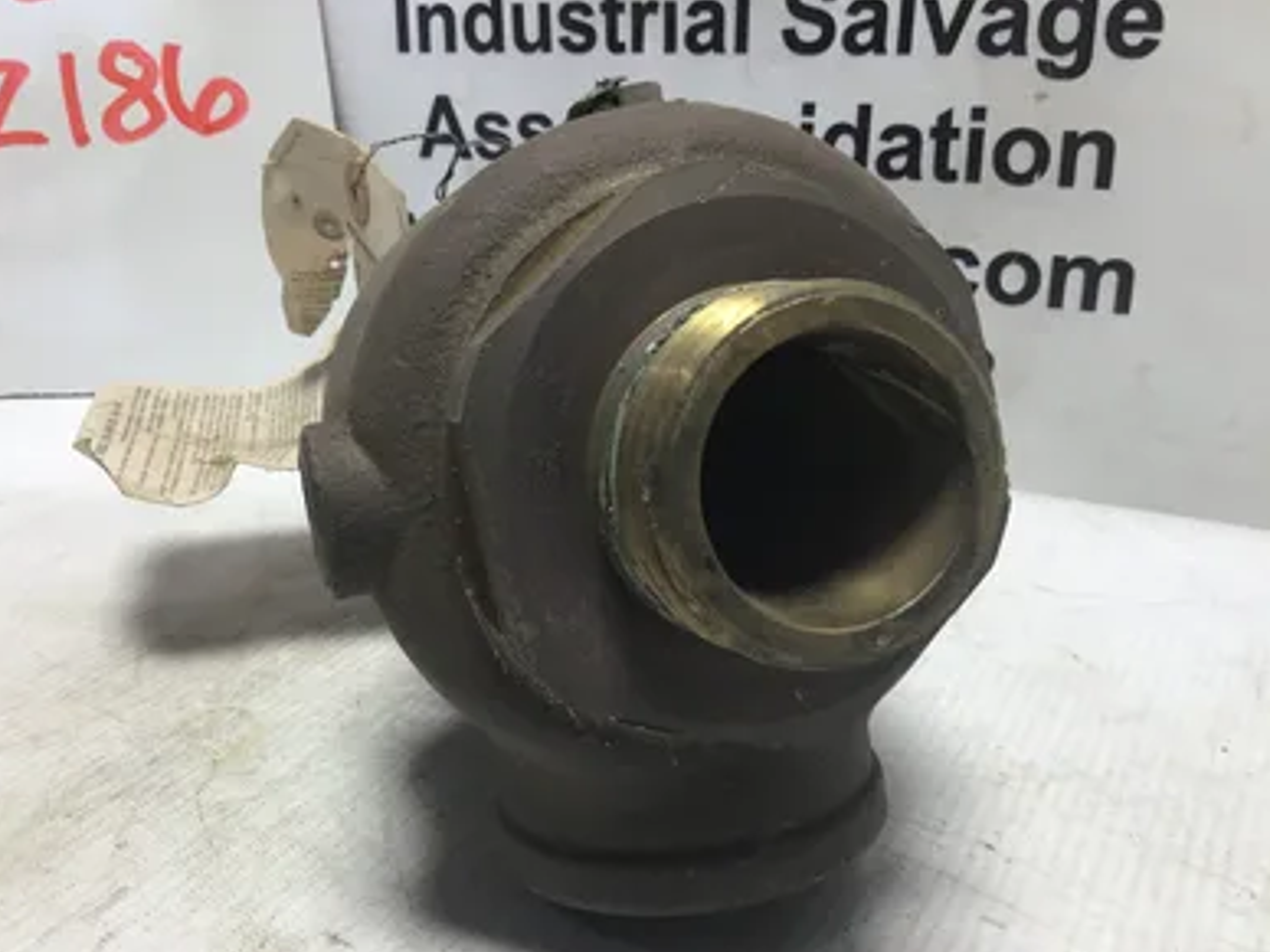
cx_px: 632
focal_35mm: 32
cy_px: 484
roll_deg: +0.1
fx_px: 1174
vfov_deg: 44.2
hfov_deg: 56.8
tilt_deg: -23.2
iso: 40
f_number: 2.4
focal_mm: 3.3
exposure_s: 1/120
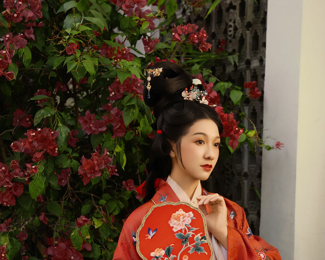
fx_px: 779
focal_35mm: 81
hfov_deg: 23.6
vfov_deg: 18.9
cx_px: 161
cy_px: 180
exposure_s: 1/100
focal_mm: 58
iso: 400
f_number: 4
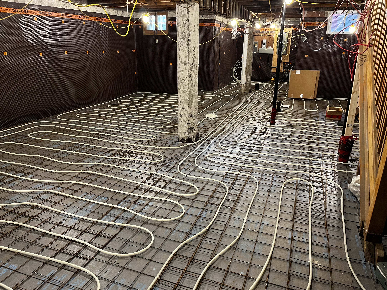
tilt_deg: -19.8
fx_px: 291
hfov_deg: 67.3
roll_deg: -0.5
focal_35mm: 26
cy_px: 145
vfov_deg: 53.1
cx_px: 194
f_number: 1.6
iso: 400
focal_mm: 5.1
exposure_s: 1/40
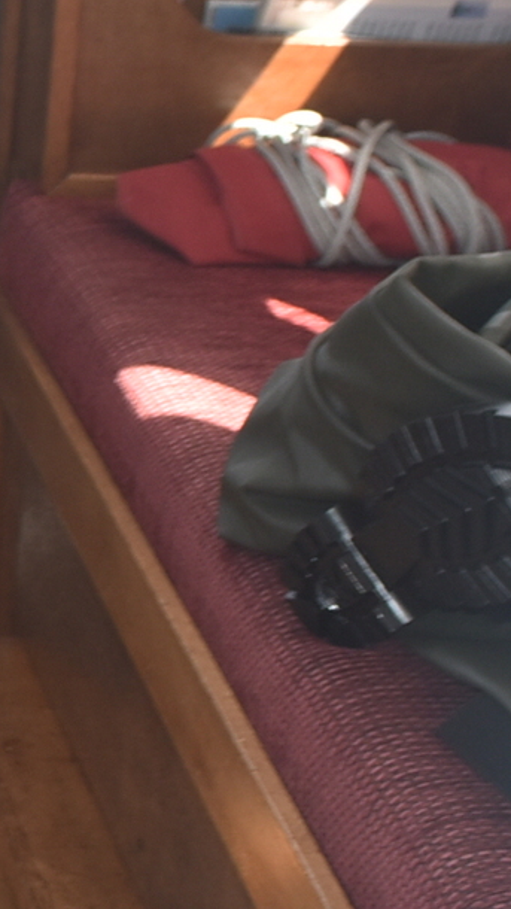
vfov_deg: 16.5
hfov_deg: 8.3
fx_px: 3108
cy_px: 165
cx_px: -883
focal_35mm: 129
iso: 180
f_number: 5.6
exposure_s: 1/125
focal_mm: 20
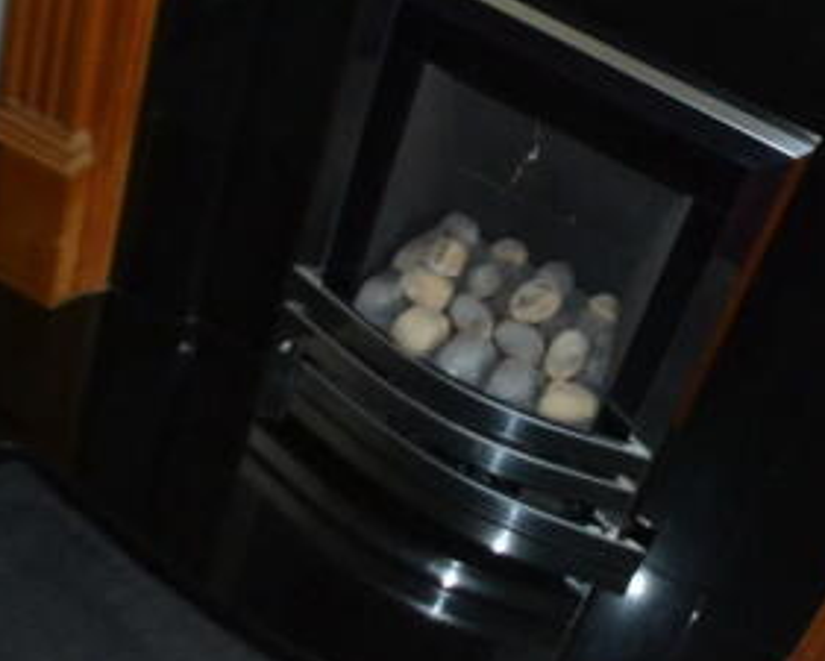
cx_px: 691
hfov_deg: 30.9
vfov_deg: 25.1
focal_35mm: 59
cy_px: 72
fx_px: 1441
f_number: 3.5
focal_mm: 18
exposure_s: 1/60
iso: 1400
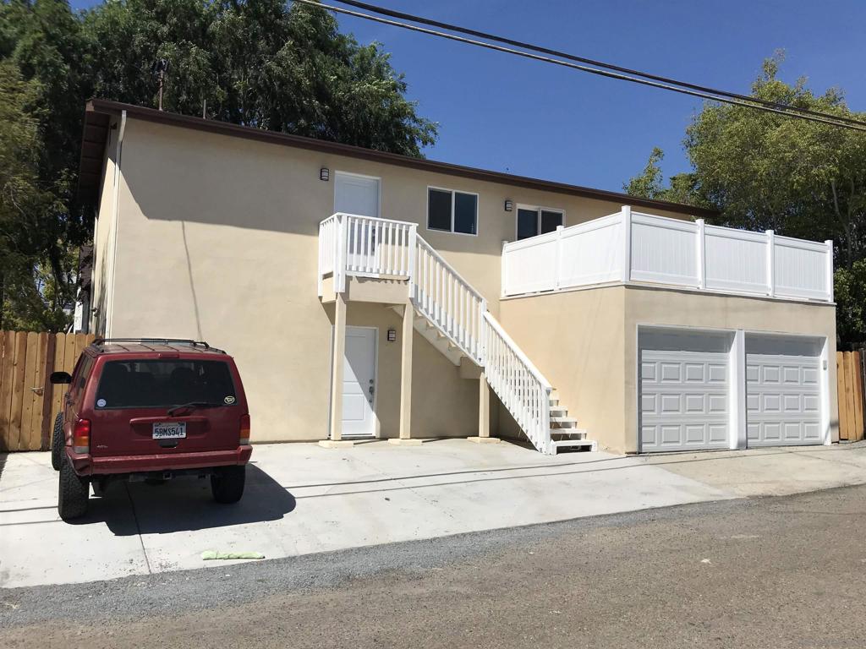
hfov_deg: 63.4
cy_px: 324
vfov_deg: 49.7
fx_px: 700
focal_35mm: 28
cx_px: 433
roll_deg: -1.7
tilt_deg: +5.6
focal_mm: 3.99
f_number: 1.8
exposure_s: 1/5650
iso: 20
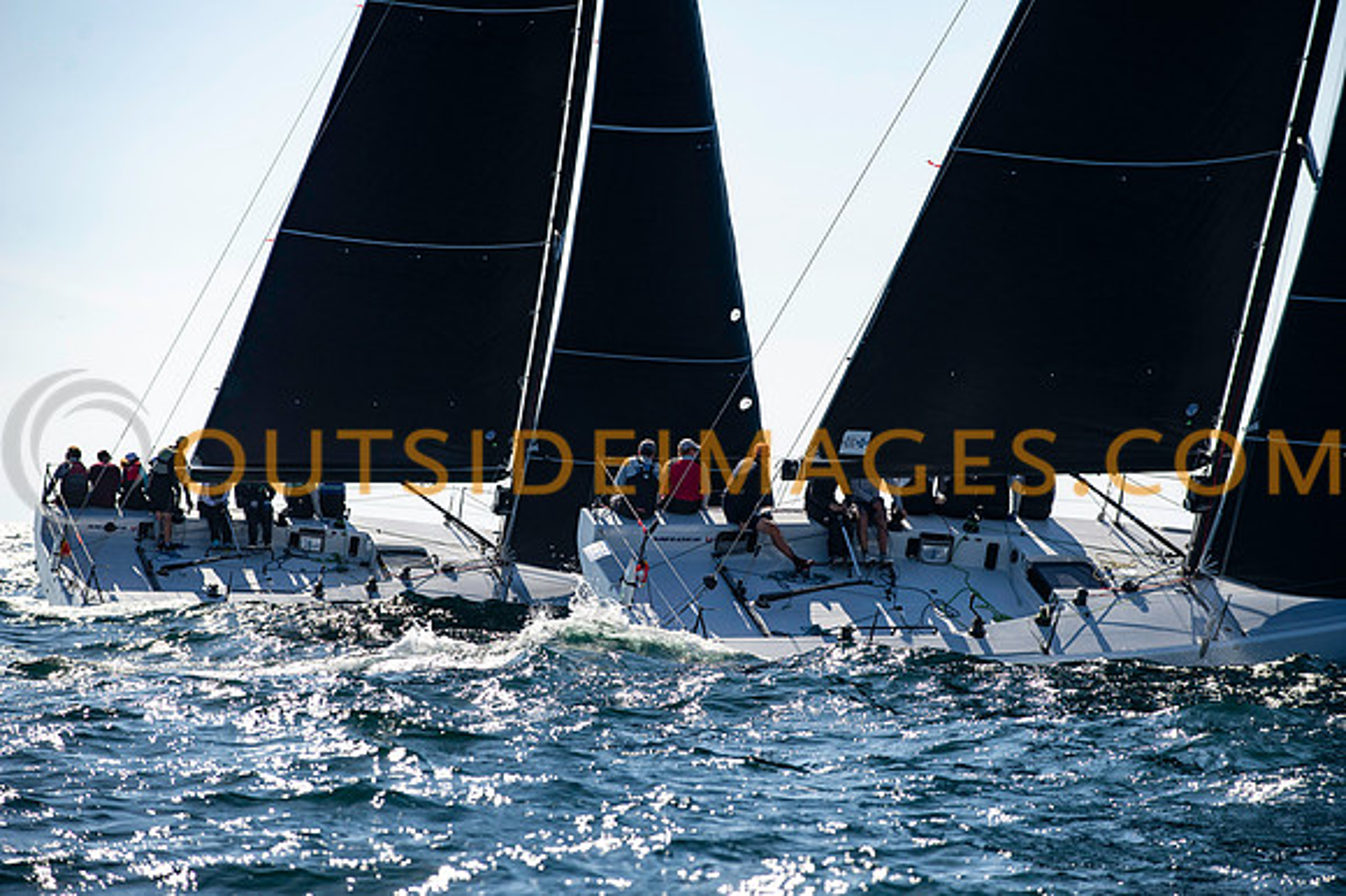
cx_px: 673
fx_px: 6539
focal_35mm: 175
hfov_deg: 11.8
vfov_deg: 7.8
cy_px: 448
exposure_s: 1/2000
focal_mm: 175
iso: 250
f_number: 5
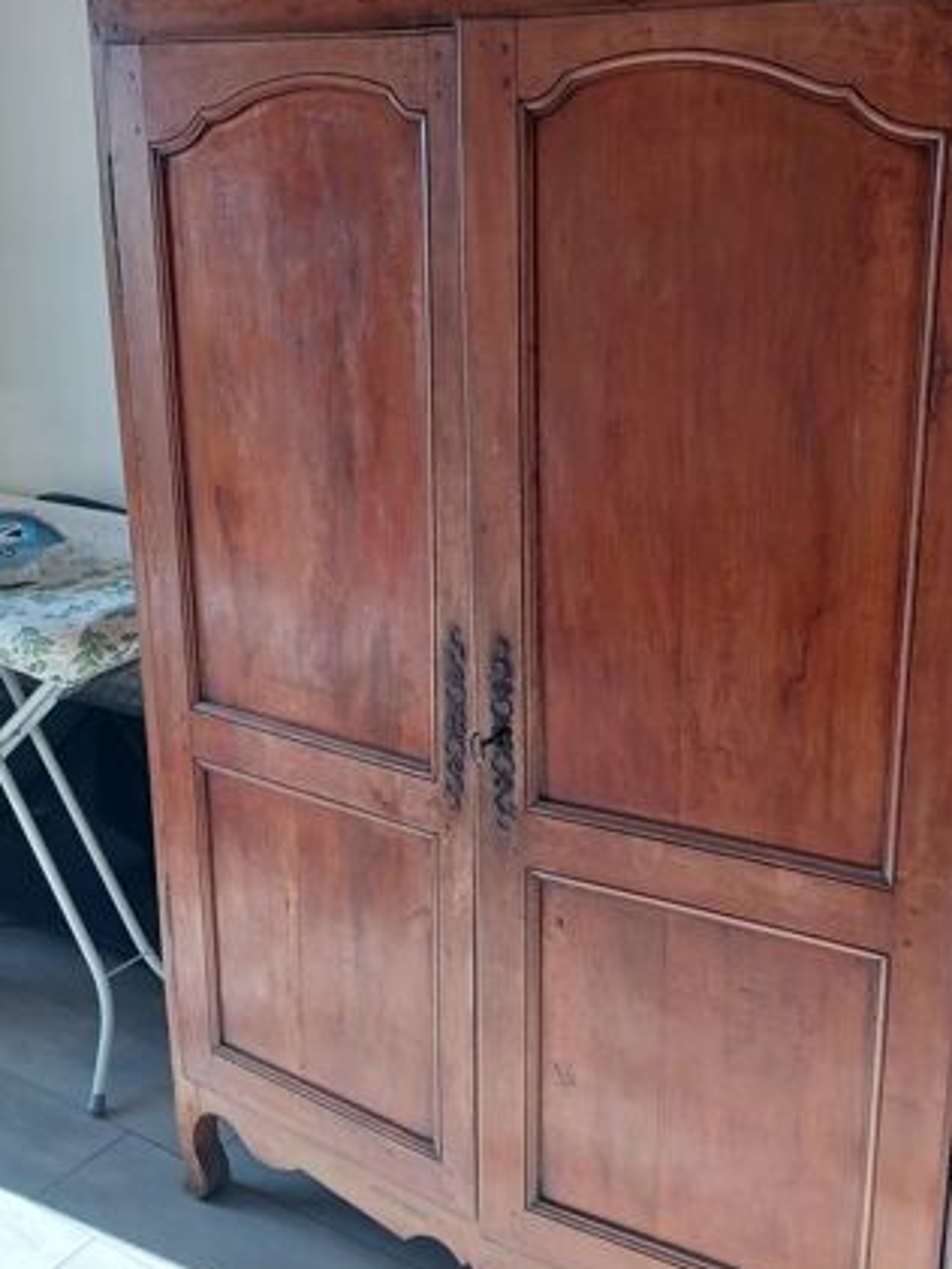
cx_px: 624
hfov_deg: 37.4
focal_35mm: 38
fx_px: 1393
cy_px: 582
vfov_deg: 48.9
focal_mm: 4.6
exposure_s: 1/50
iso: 50
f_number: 1.8
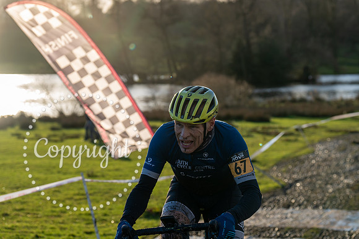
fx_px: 788
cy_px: 104
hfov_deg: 25.6
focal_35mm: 79
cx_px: 203
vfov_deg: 17.3
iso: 250
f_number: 4
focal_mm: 70
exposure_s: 1/1000
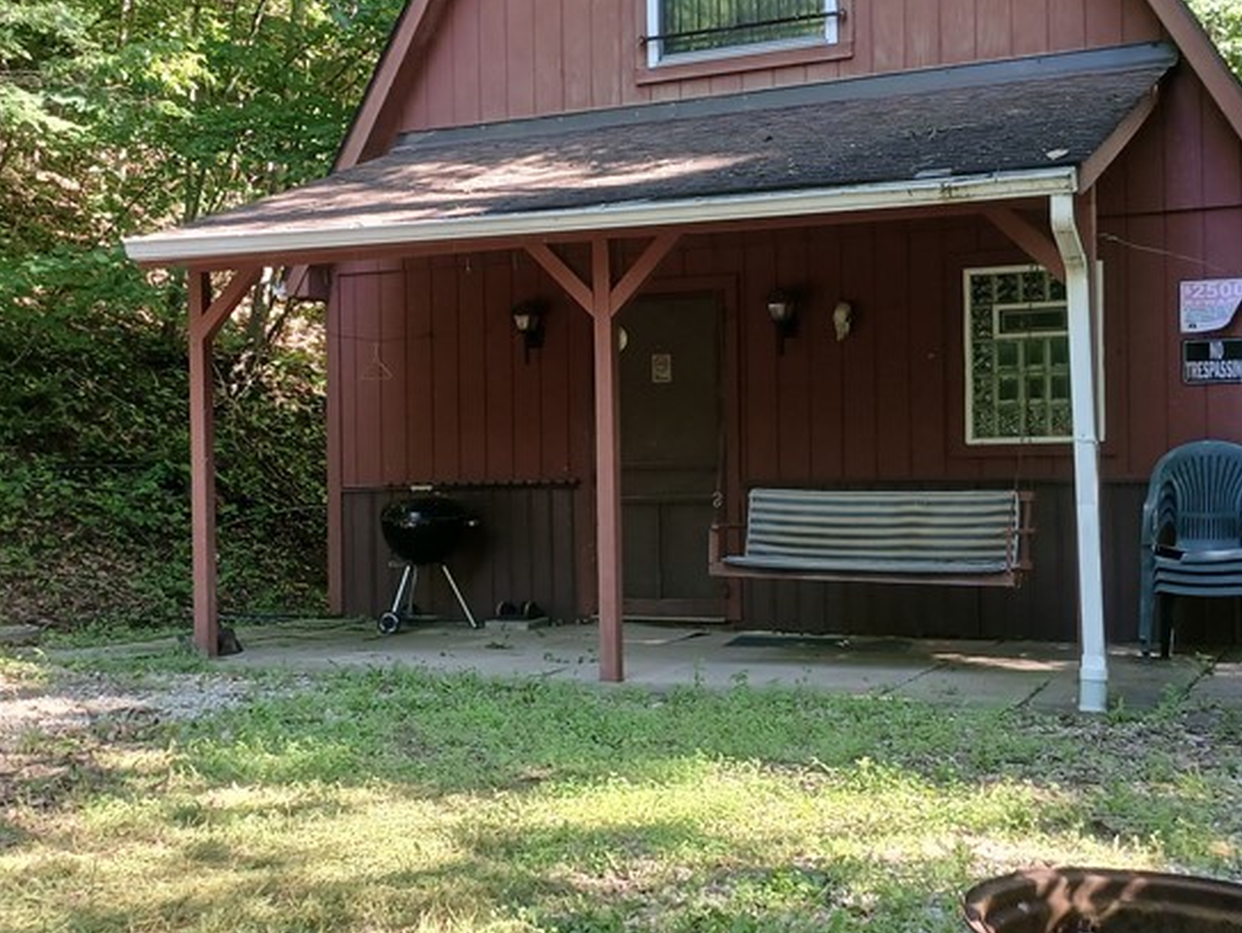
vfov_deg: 29.7
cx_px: 547
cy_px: 453
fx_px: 1759
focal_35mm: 49
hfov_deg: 38.8
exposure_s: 1/60
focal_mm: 3.98
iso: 50
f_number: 1.8
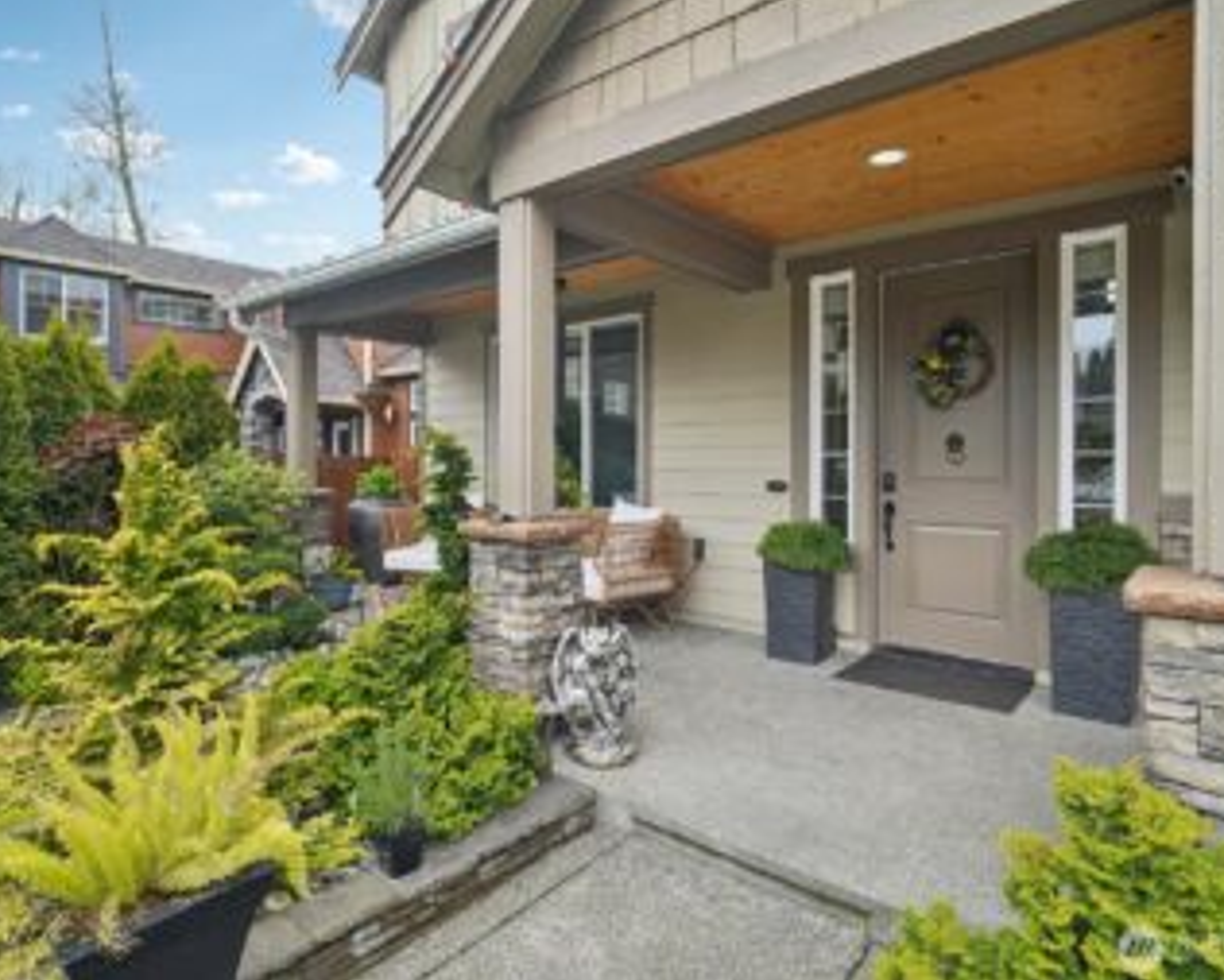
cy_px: 467
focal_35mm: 19
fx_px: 689
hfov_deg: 83.1
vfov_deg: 70.8
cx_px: 566
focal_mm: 16
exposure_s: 1/200
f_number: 8
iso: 1600
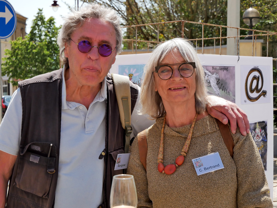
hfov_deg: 30.3
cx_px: 138
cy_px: 104
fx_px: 512
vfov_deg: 22.9
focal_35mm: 64
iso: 640
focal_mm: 32
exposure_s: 1/2500
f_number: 5
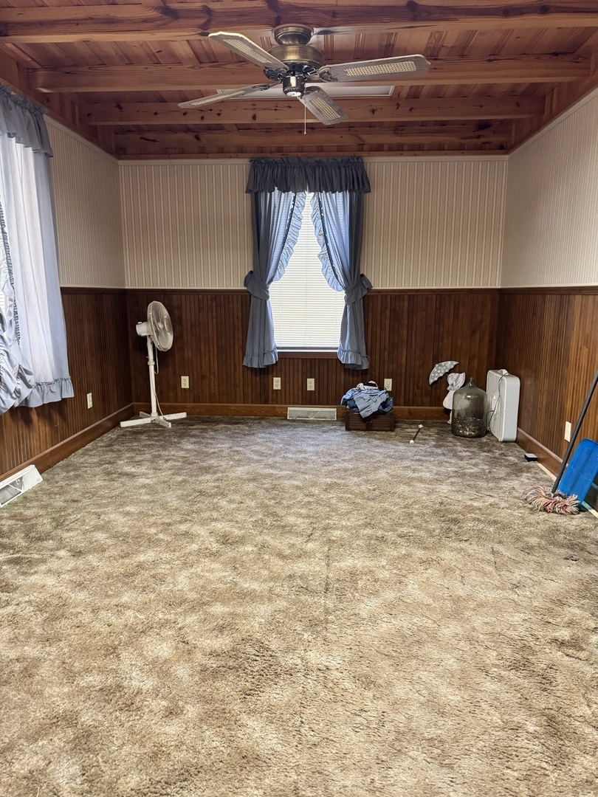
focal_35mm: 24
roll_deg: +0.5
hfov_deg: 56.8
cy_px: 398
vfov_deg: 71.6
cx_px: 299
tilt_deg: -10.7
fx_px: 553
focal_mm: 6.76
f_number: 1.78
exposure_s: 1/60
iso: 640
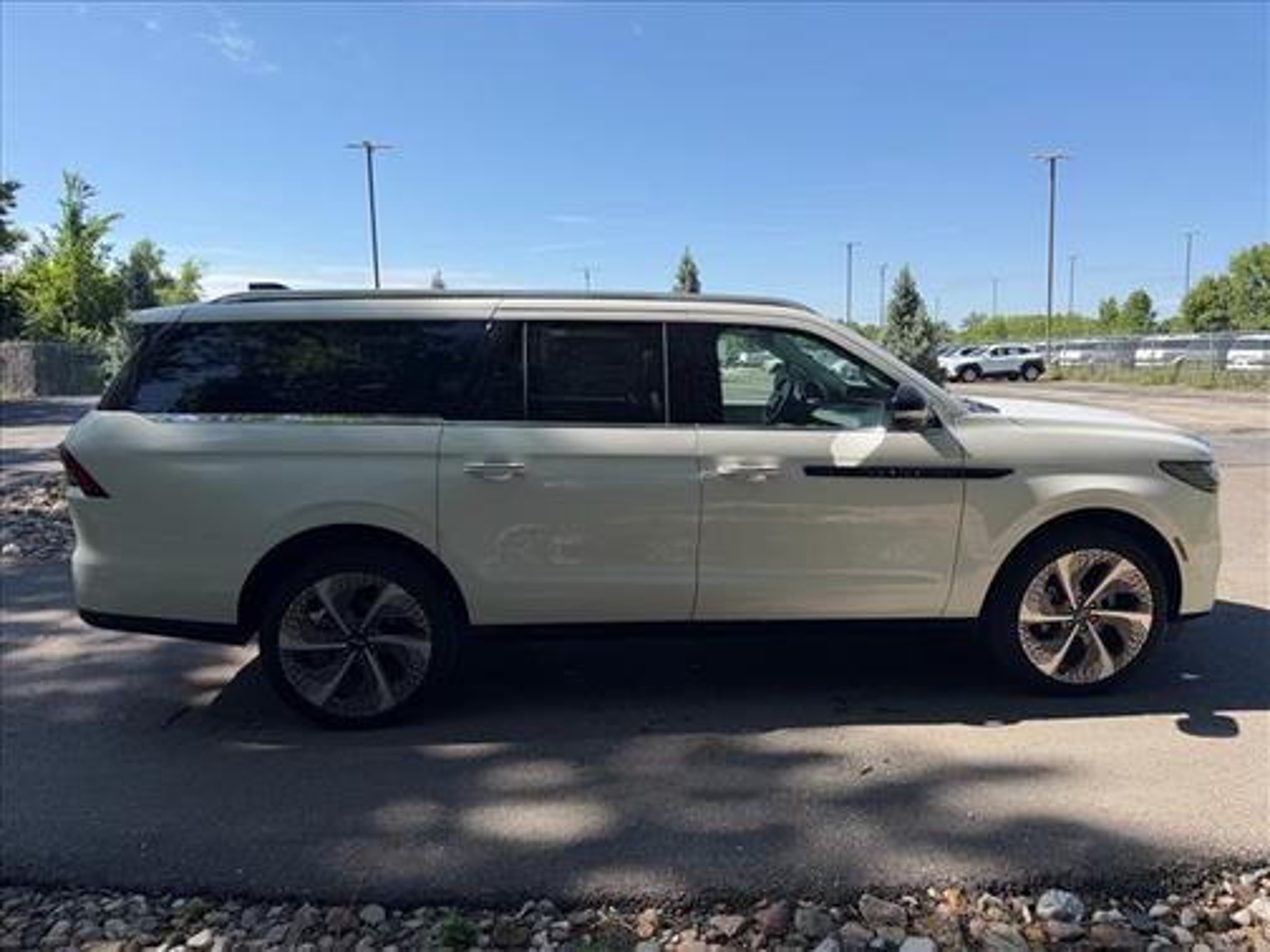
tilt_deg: -3.9
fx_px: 881
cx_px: 635
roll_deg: +0.7
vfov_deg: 56.8
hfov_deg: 71.6
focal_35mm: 24
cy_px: 476
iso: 80
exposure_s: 1/2907
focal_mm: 6.76
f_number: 1.78
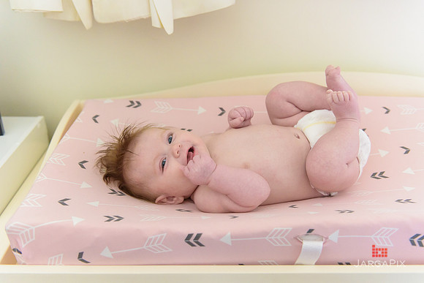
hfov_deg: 53.1
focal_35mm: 36
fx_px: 424
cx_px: 212
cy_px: 142
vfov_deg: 36.9
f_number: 3.2
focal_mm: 36
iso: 1600
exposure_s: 1/125
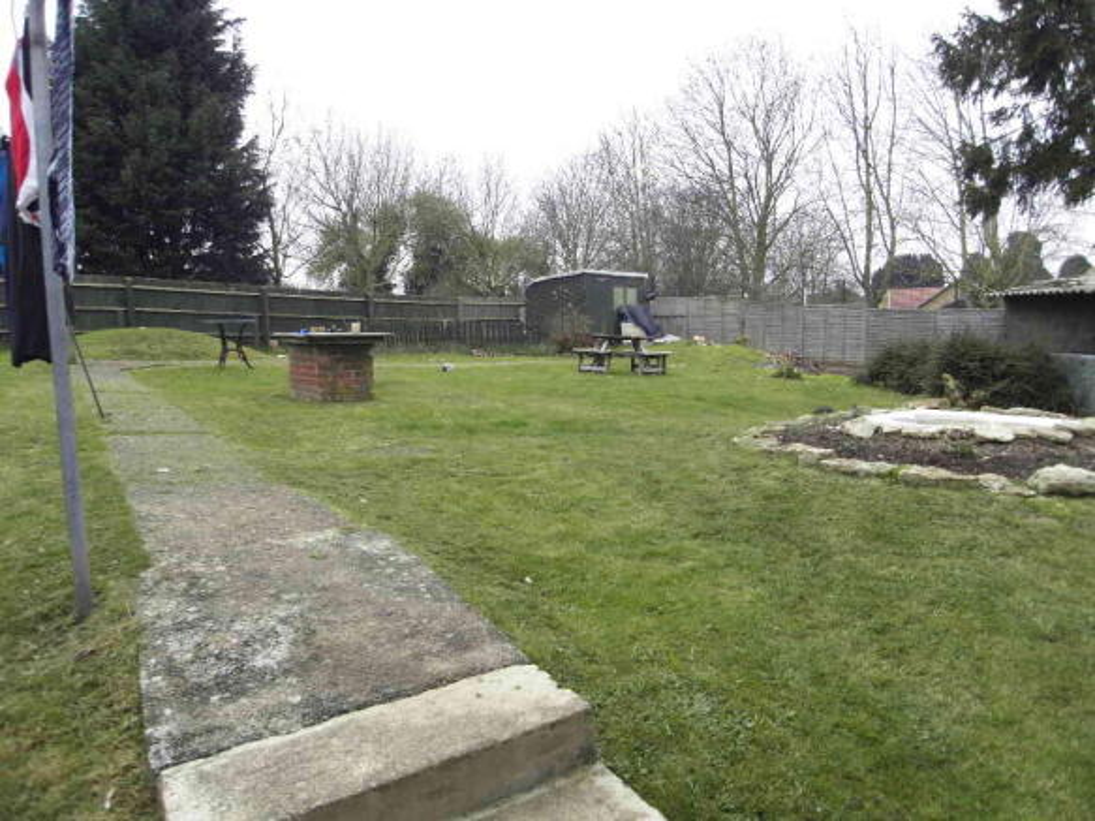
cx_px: 548
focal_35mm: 24
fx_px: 759
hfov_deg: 71.6
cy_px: 410
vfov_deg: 56.8
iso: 80
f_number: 7.3
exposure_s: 1/80
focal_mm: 4.3
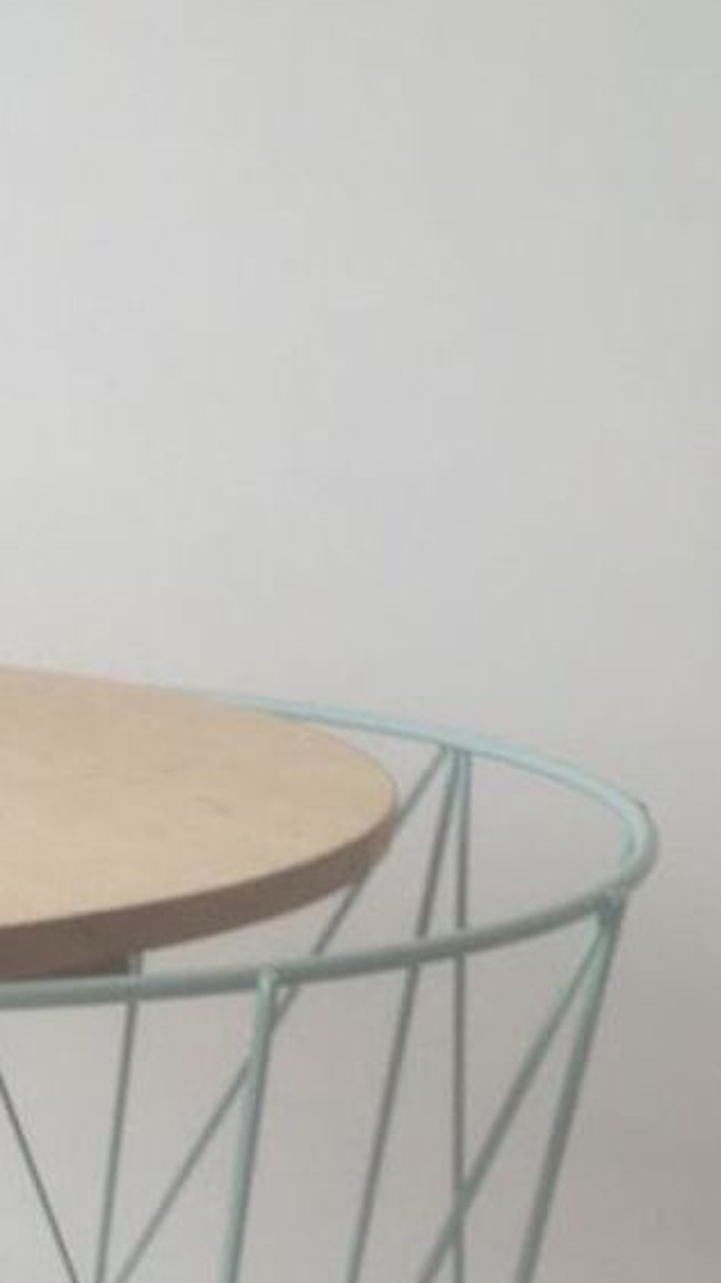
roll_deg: -0.7
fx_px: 2550
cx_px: -283
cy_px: 1341
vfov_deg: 26.4
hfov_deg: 15.2
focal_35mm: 75
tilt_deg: -21.4
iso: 40
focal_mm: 4.15
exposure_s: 1/100
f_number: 2.2
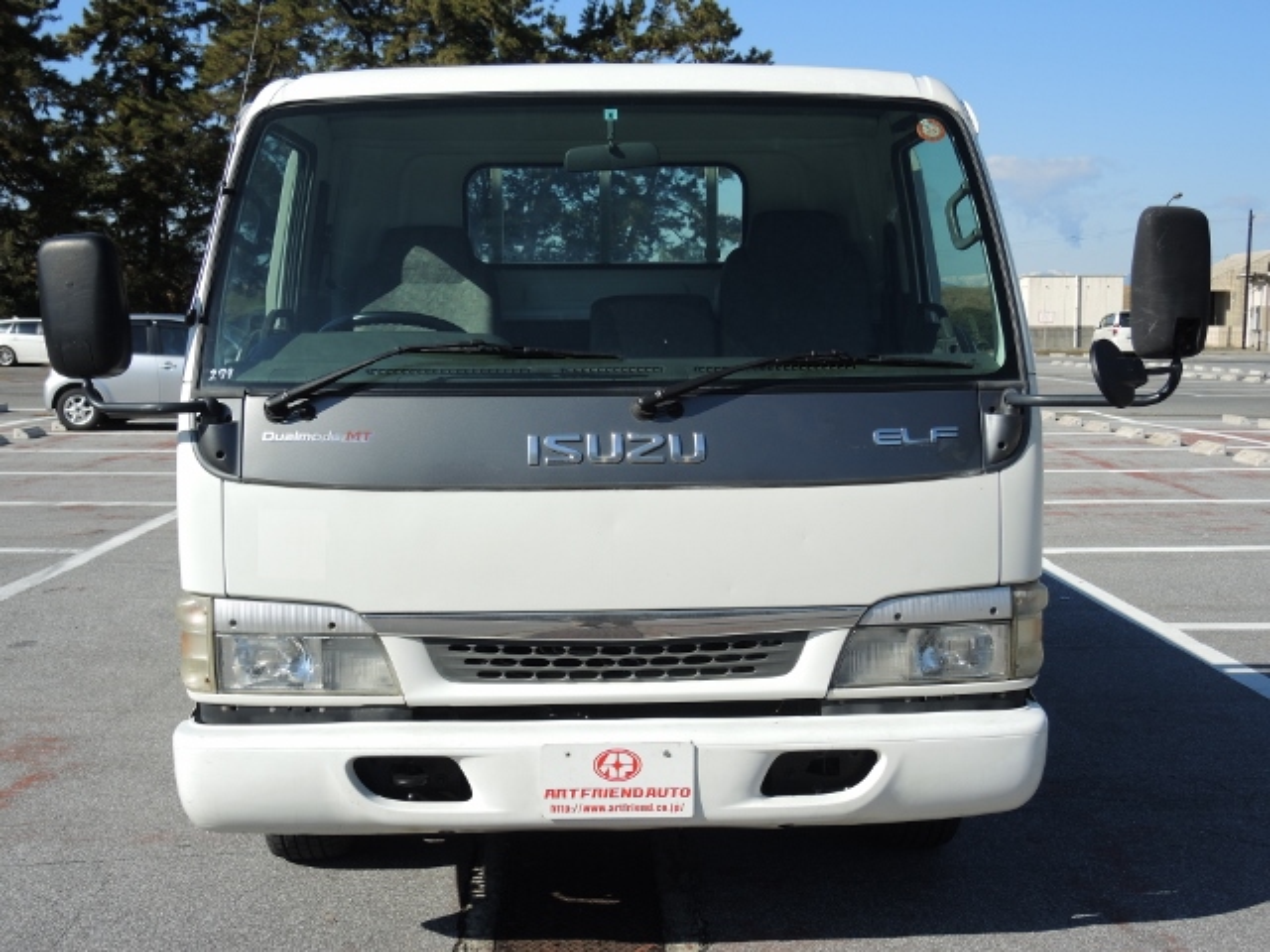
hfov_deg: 44.8
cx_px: 635
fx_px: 1541
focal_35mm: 42
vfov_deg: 34.3
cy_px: 476
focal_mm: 9
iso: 80
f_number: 2.8
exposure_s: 1/1250
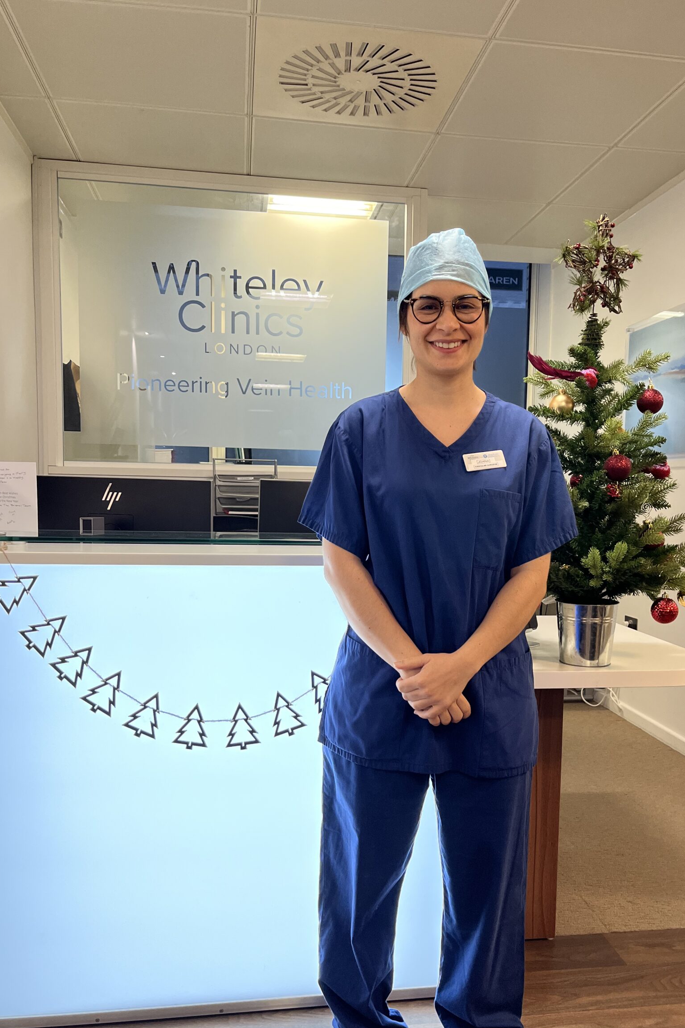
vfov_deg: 61.8
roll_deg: -1.1
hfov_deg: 43.5
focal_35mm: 30
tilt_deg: -5.6
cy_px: 569
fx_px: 856
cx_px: 385
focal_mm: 5.1
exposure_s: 1/100
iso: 100
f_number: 1.6
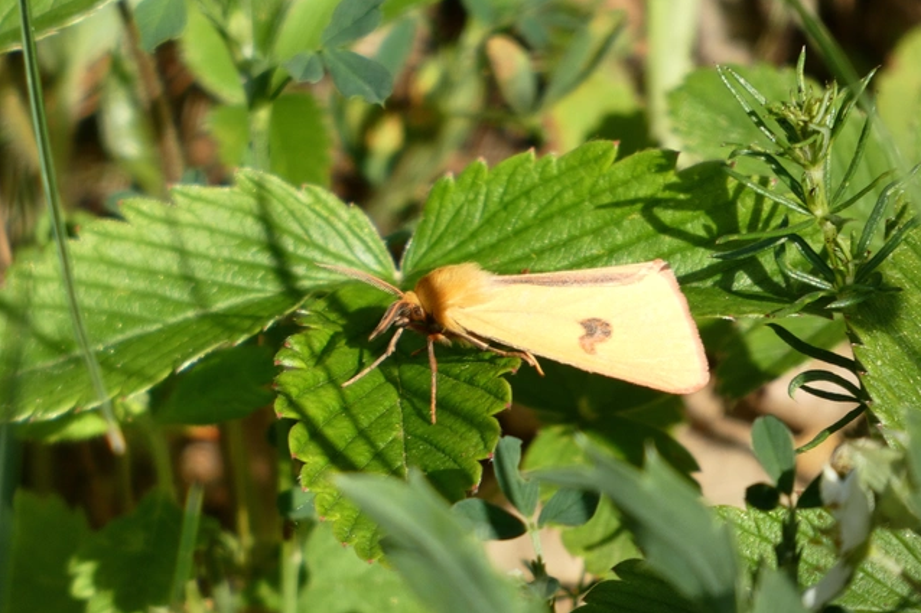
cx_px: 460
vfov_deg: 1.1
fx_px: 32020
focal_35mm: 1252
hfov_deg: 1.6
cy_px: 314
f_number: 5.9
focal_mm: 215
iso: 100
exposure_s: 1/500
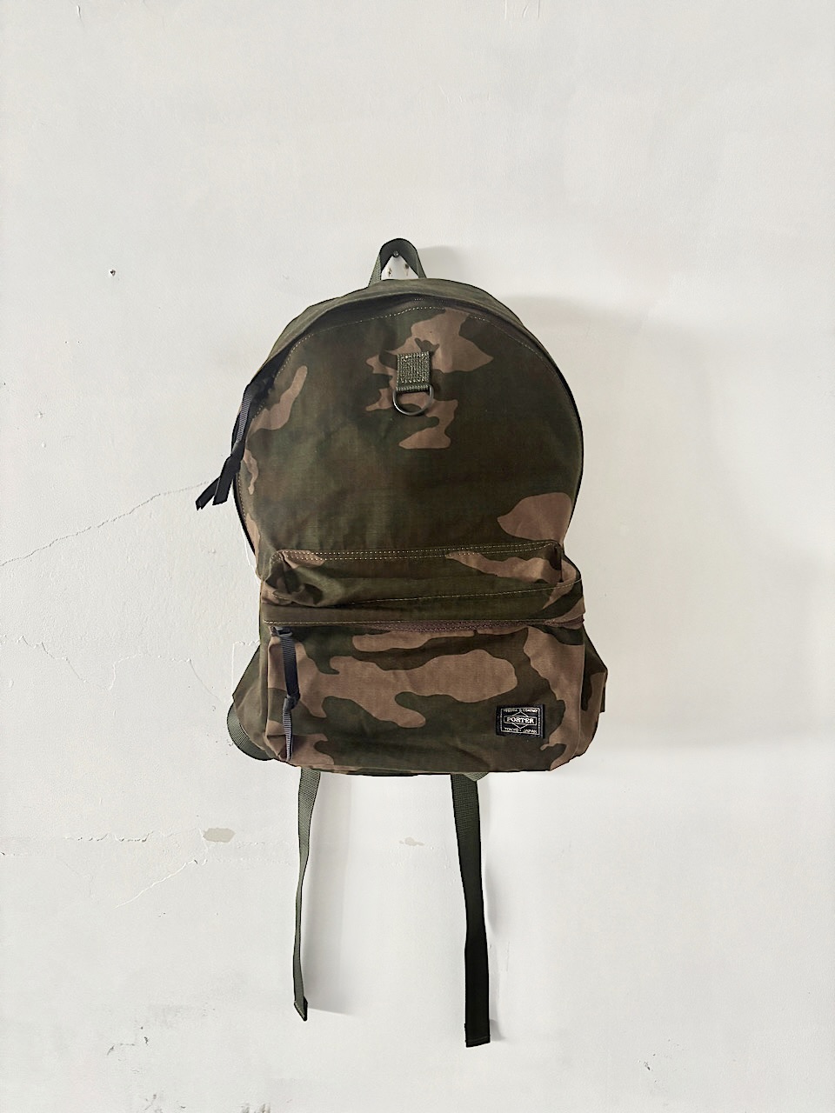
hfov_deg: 53.1
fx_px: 836
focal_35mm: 26
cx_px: 418
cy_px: 556
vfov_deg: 67.3
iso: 400
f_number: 1.6
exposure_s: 1/60
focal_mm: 5.96
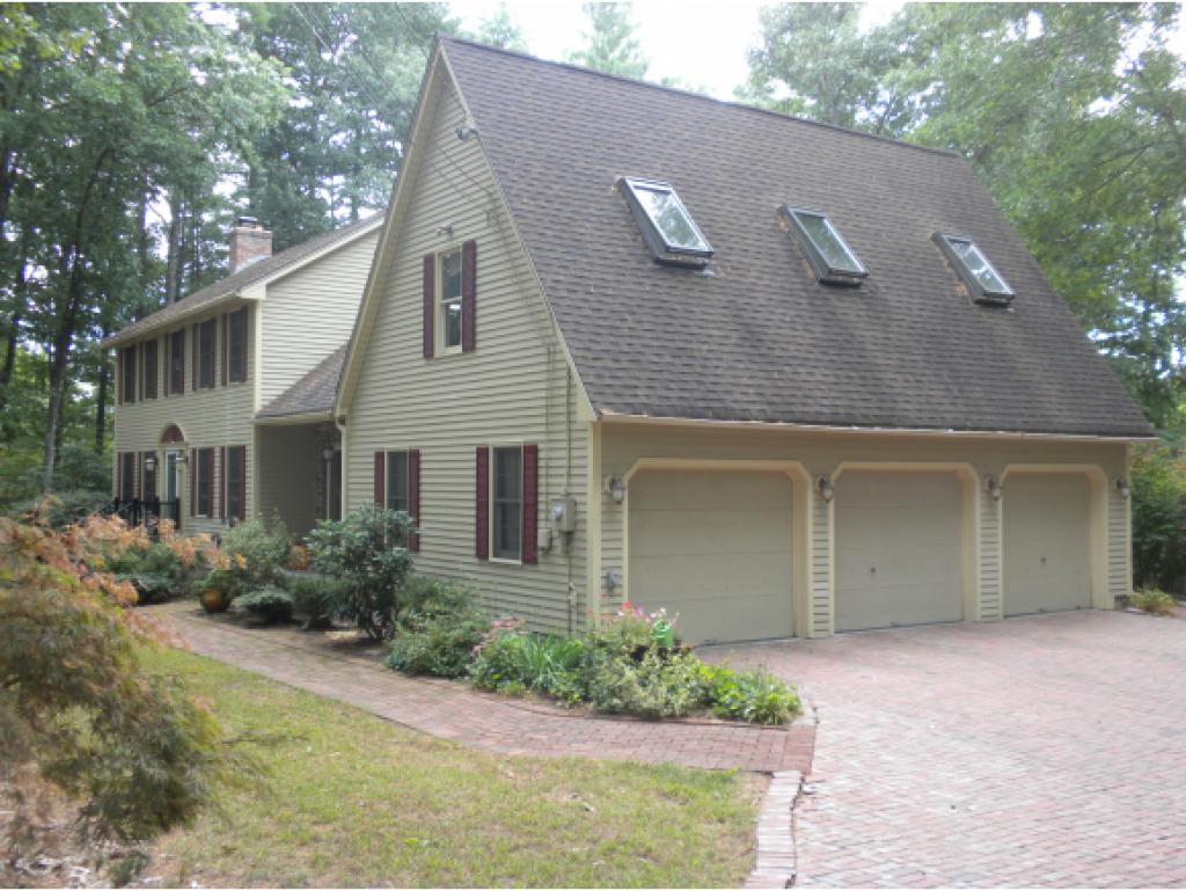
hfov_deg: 50.1
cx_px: 593
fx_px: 1268
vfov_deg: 38.7
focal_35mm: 37
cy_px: 446
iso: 155
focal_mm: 6.6
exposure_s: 1/51.4
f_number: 3.5
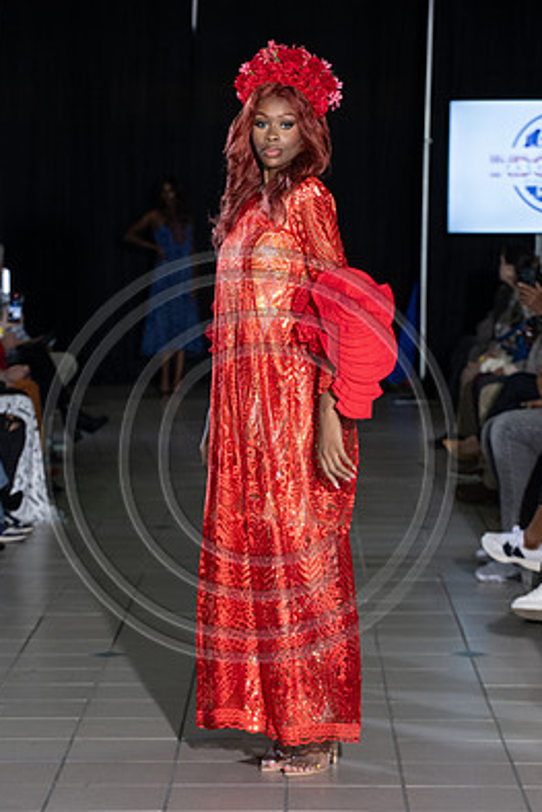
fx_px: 2707
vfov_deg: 17.1
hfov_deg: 11.4
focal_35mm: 120
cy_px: 453
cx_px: 249
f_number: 5.6
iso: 1250
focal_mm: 105
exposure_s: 1/160
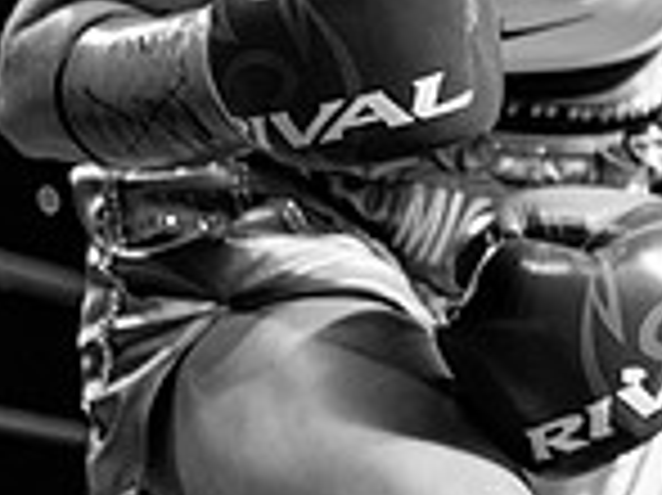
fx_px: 2981
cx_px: 1243
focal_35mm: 156
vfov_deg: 9.3
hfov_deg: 11.6
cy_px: -179
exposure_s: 1/1250
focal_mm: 38
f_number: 2.8
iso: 1600
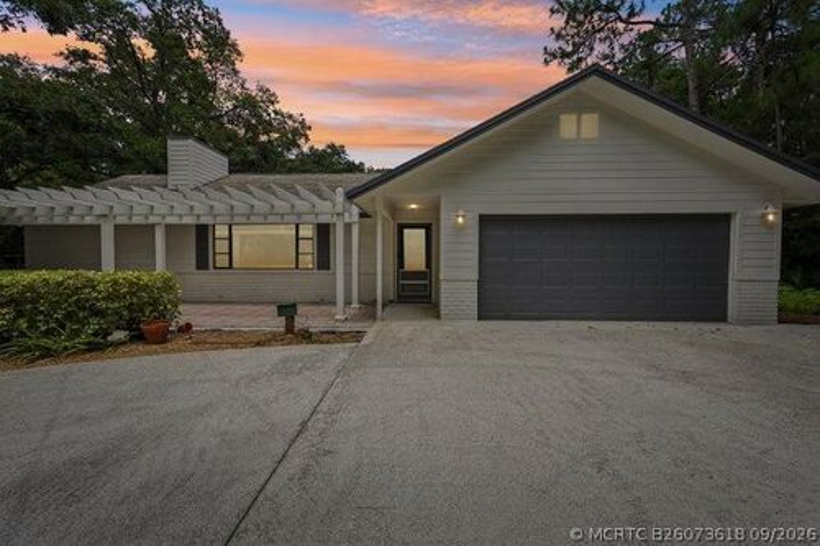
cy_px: 273
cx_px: 410
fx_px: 319
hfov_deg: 104.3
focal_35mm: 14
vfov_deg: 81.2
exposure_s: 1/2500
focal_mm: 14
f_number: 8
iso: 800
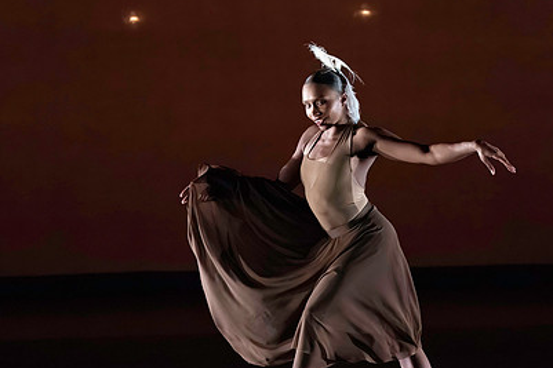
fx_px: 8291
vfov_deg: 2.5
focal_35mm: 540
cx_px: 298
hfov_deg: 3.8
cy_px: 192
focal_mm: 300
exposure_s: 1/400
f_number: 5.6
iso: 20000
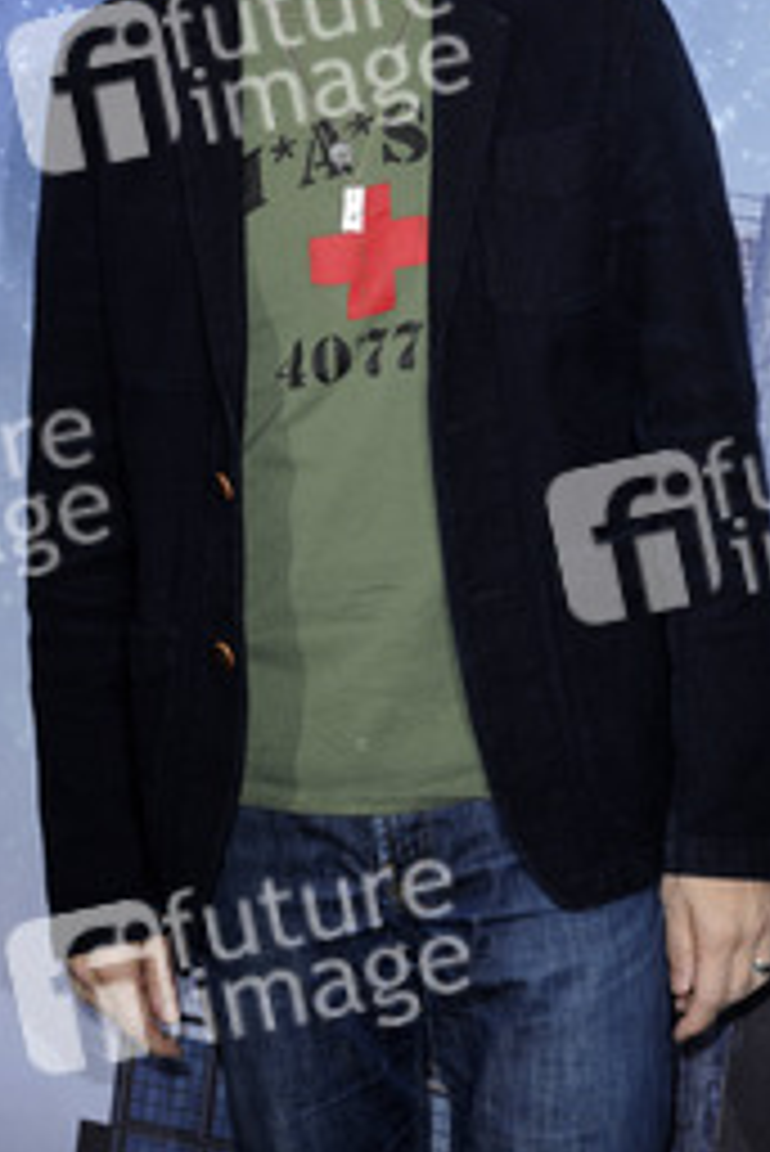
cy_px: 292
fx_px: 4902
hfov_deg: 9.0
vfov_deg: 13.4
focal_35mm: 153
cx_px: 371
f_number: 6.3
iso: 500
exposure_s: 1/200
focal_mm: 98
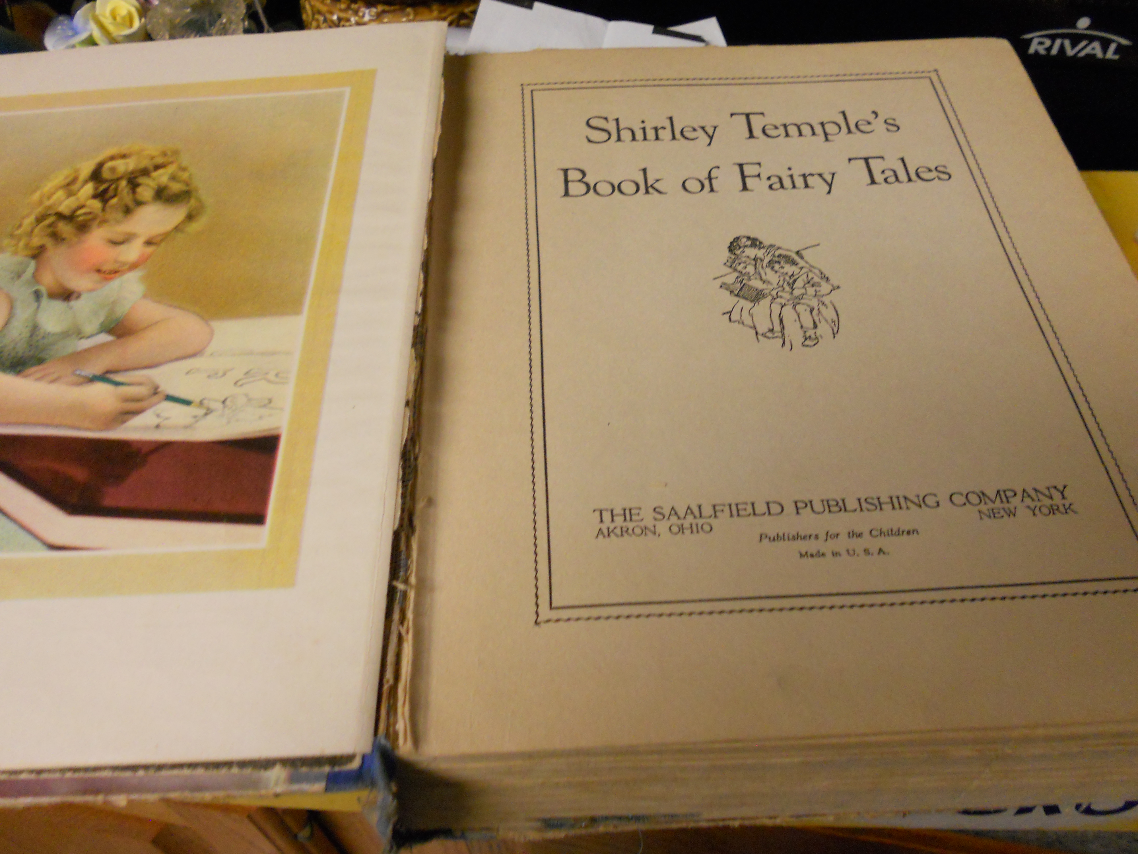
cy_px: 427
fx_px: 1052
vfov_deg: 44.2
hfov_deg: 56.8
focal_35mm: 32
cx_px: 569
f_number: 3.5
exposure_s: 1/30
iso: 400
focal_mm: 5.8
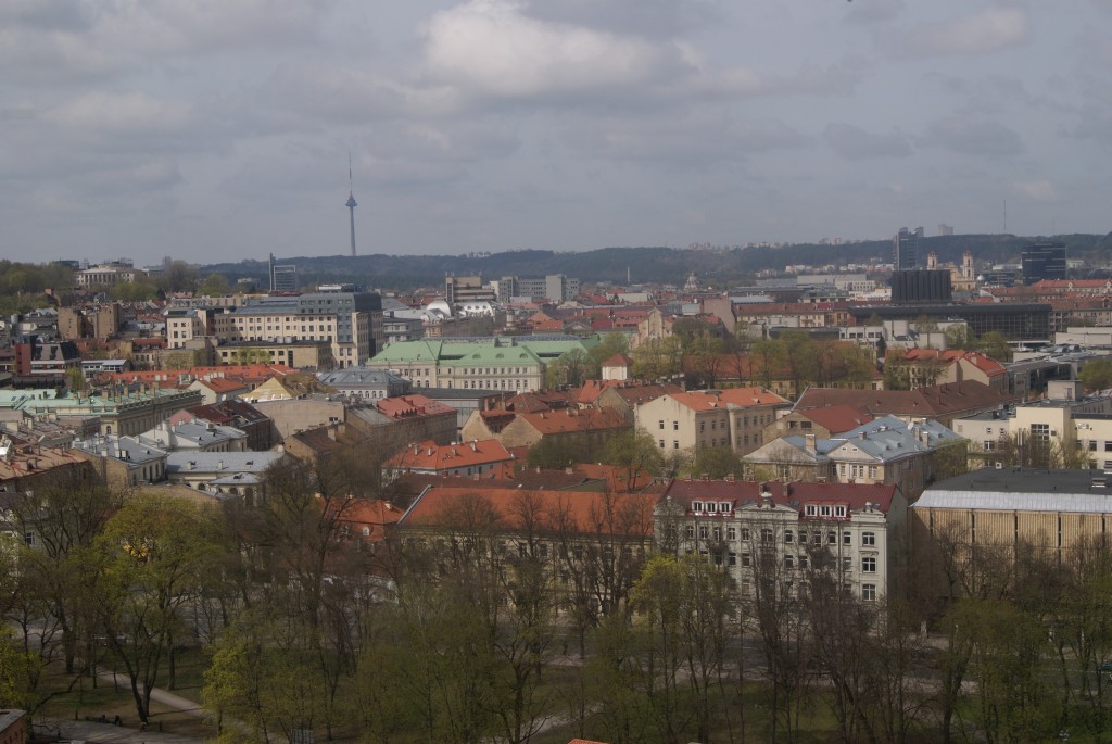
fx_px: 1623
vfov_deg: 25.8
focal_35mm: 52
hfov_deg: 37.8
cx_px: 556
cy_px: 372
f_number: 13
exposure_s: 1/100
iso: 100
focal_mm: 35
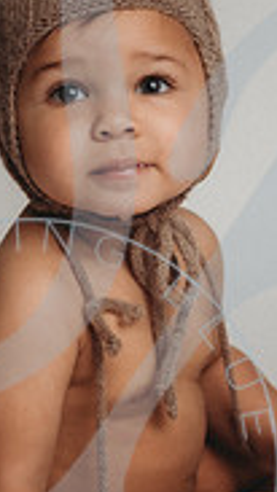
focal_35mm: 149
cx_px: 151
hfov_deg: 8.1
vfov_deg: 14.4
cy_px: 263
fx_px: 1945
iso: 100
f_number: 2.8
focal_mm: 58
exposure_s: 1/125
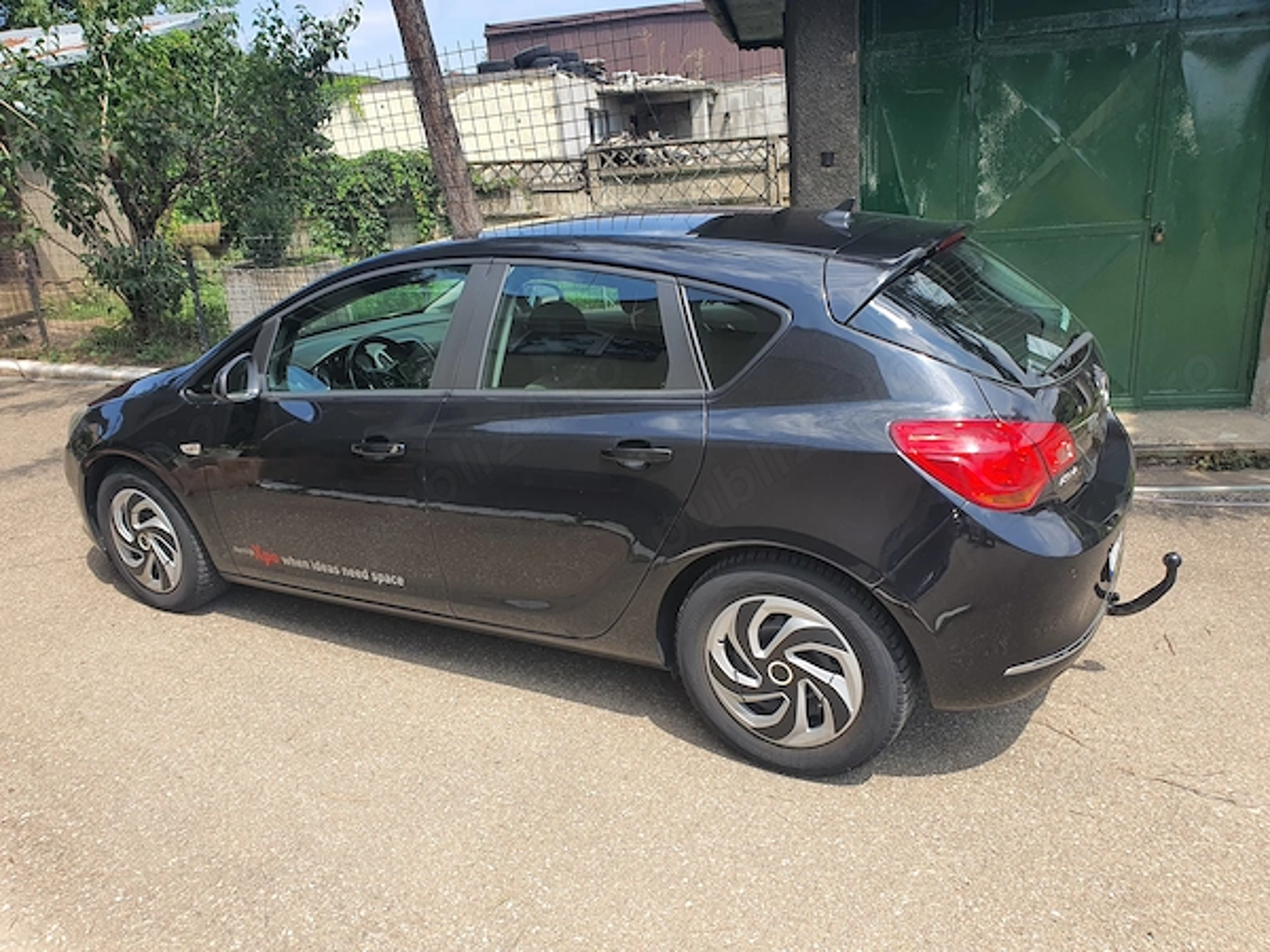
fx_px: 954
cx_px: 635
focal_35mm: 26
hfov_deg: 67.3
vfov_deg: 53.1
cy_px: 476
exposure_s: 1/814
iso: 50
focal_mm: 4.3
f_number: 2.4
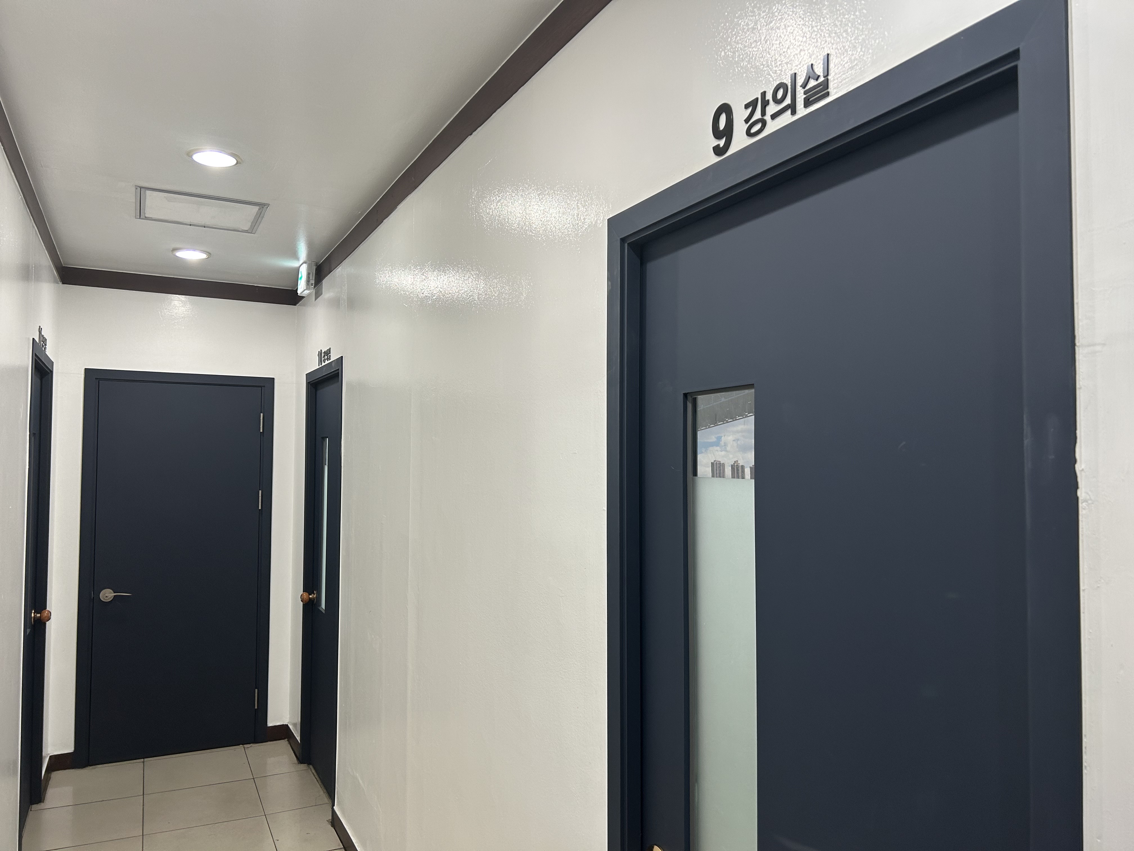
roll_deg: +0.4
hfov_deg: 67.3
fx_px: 852
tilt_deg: +2.4
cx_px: 567
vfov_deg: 53.1
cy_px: 426
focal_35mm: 26
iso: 64
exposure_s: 1/60
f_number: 1.5
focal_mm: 5.7
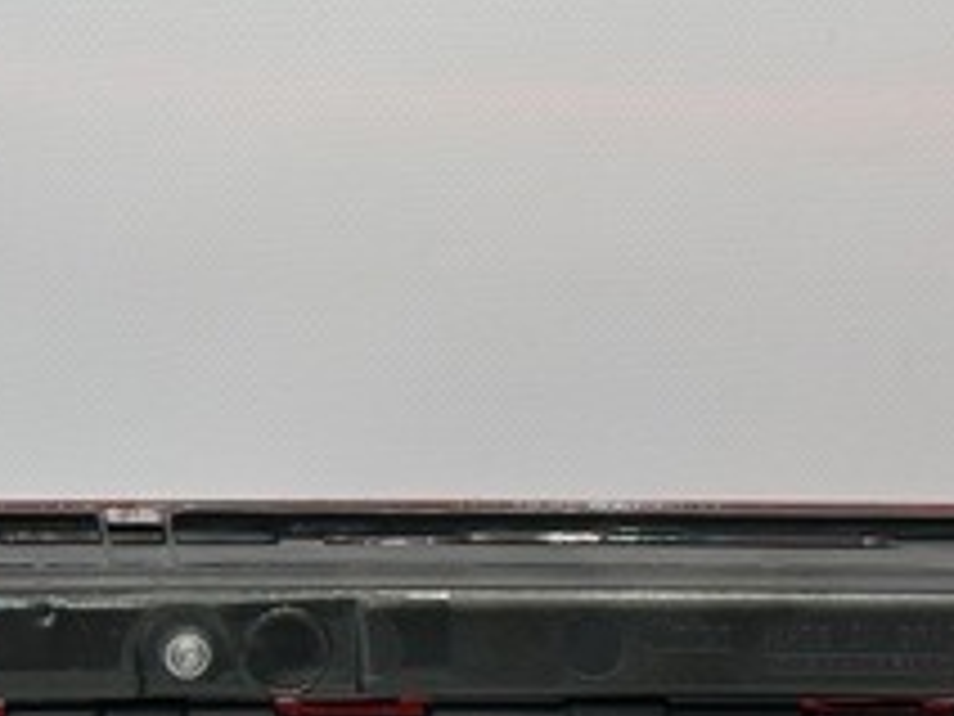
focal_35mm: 145
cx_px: 76
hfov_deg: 13.5
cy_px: 700
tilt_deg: -6.4
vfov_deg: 10.2
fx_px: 3996
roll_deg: +0.8
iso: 100
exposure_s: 1/50
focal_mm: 6.86
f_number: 1.78
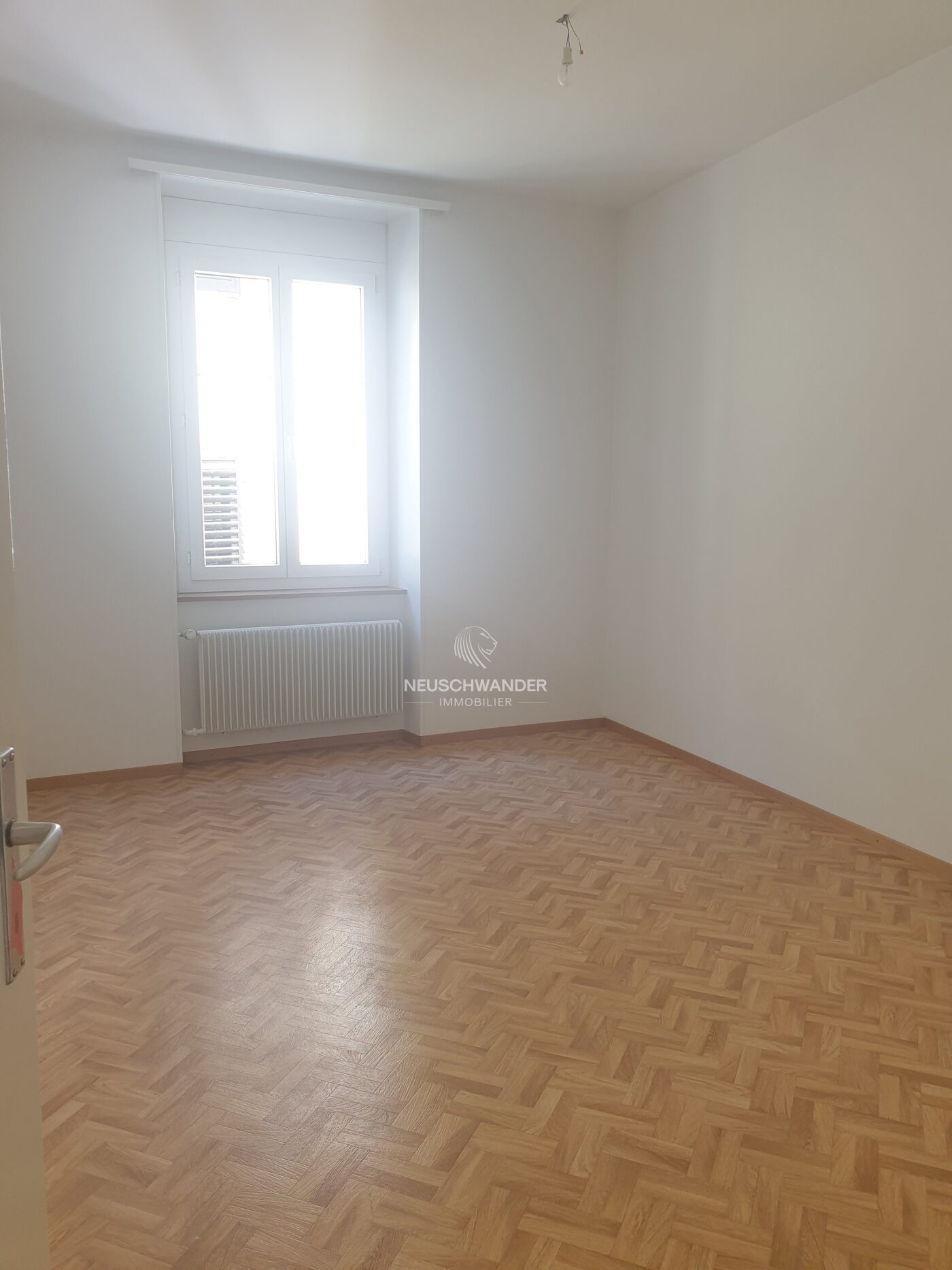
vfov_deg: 67.3
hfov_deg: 53.1
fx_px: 954
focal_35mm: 26
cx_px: 476
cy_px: 635
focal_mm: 4.3
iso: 50
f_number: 2.4
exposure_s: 1/50
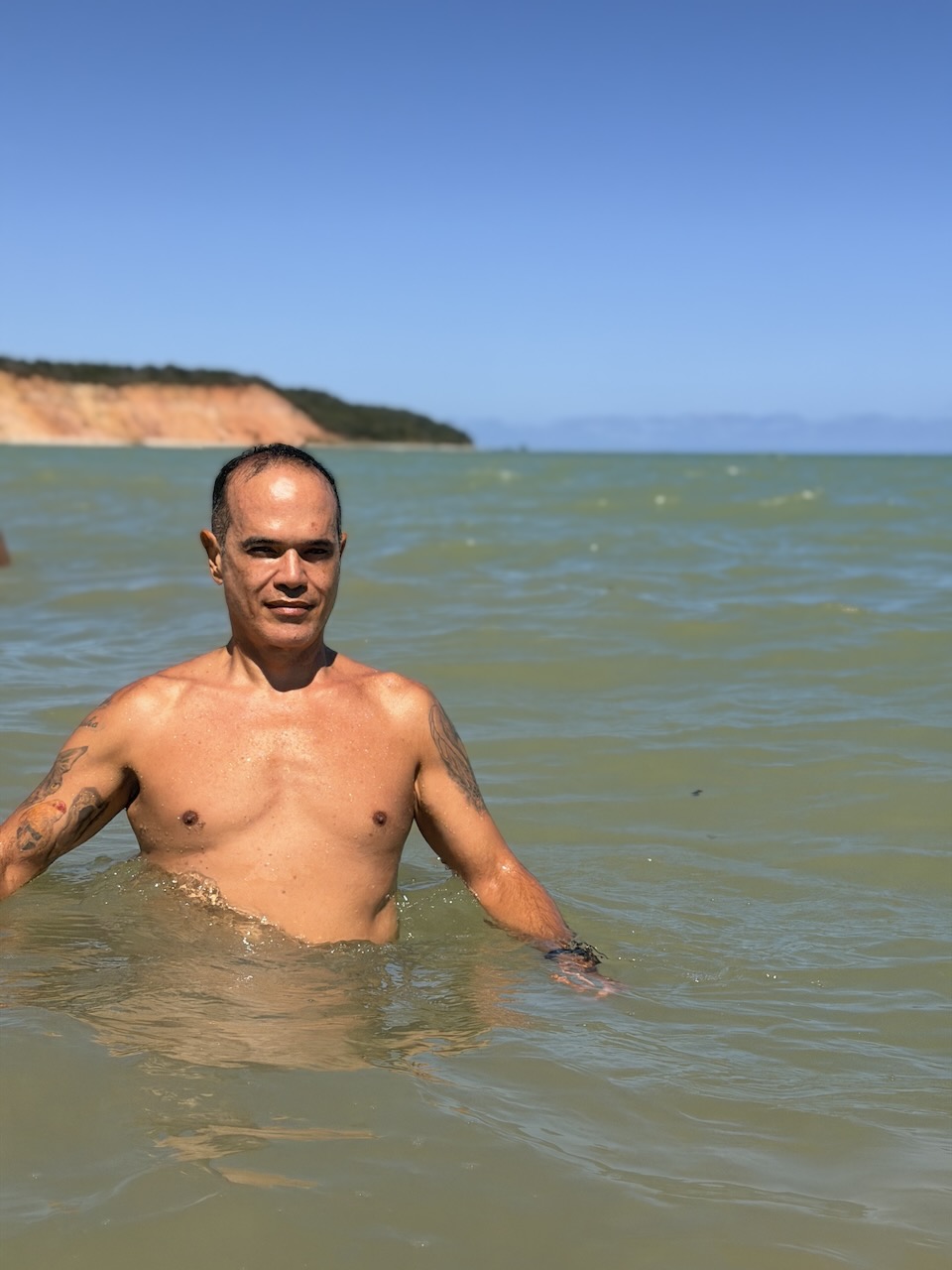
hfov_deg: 30.3
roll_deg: +1.2
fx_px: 1760
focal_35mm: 48
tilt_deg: -6.8
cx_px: 476
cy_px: 635
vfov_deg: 39.7
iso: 80
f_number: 1.78
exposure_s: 1/8772
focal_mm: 6.76
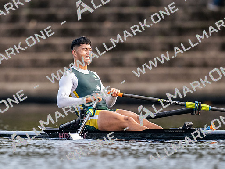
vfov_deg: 1.5
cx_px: 100
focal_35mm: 979
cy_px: 84
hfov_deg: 2.0
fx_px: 6365
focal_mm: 600
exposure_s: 1/2500
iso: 1800
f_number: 4
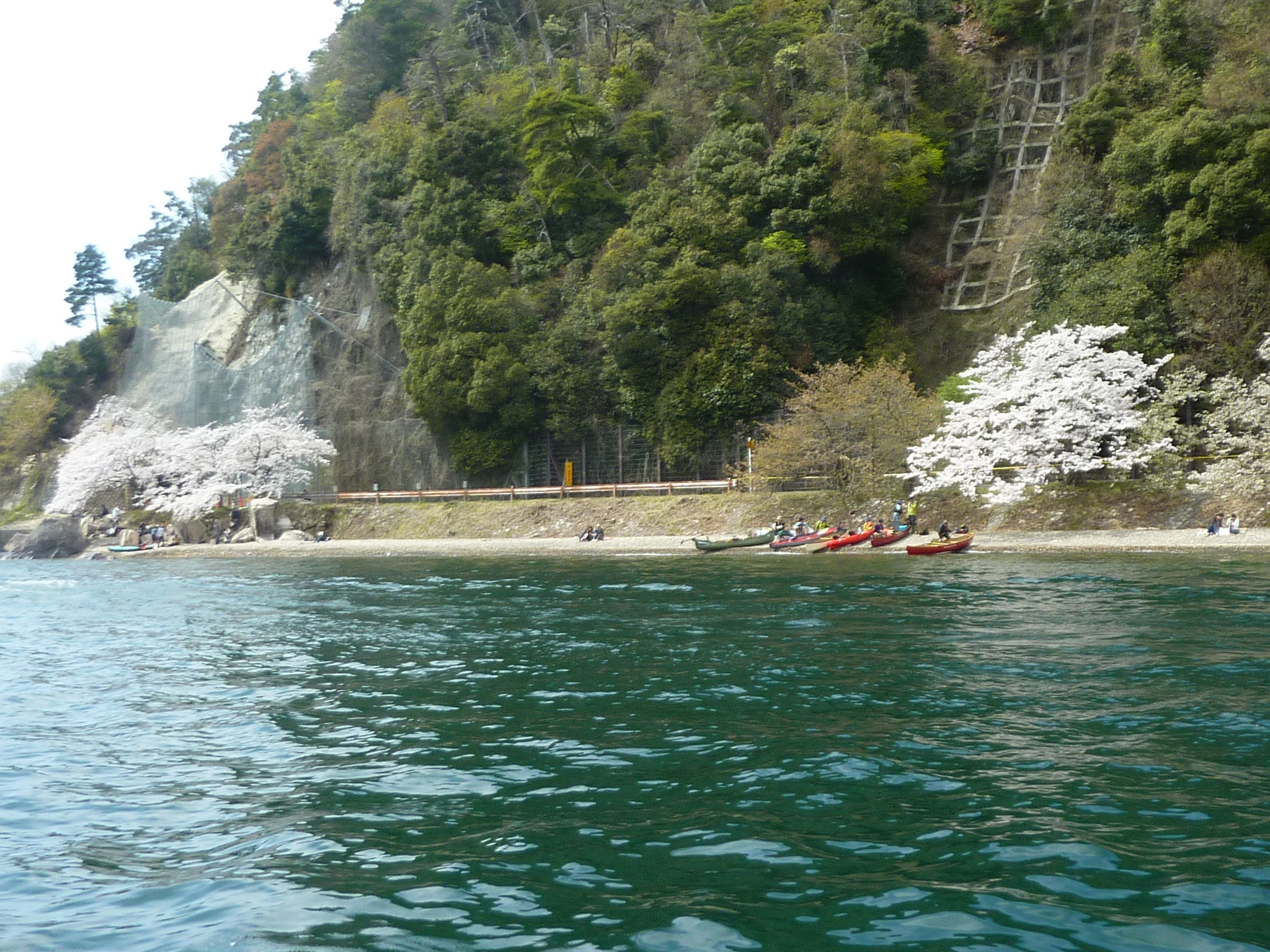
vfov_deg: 36.0
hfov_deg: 46.8
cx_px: 635
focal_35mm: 40
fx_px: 1468
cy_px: 476
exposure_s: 1/250
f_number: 4
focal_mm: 4.1
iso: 80
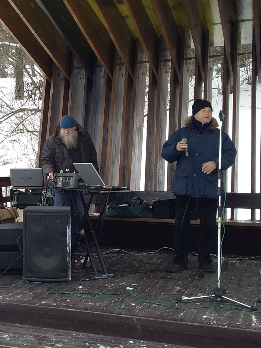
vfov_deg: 58.4
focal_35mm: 31
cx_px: 130
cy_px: 174
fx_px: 312
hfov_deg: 45.4
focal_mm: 3.3
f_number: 2.2
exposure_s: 1/132
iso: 40
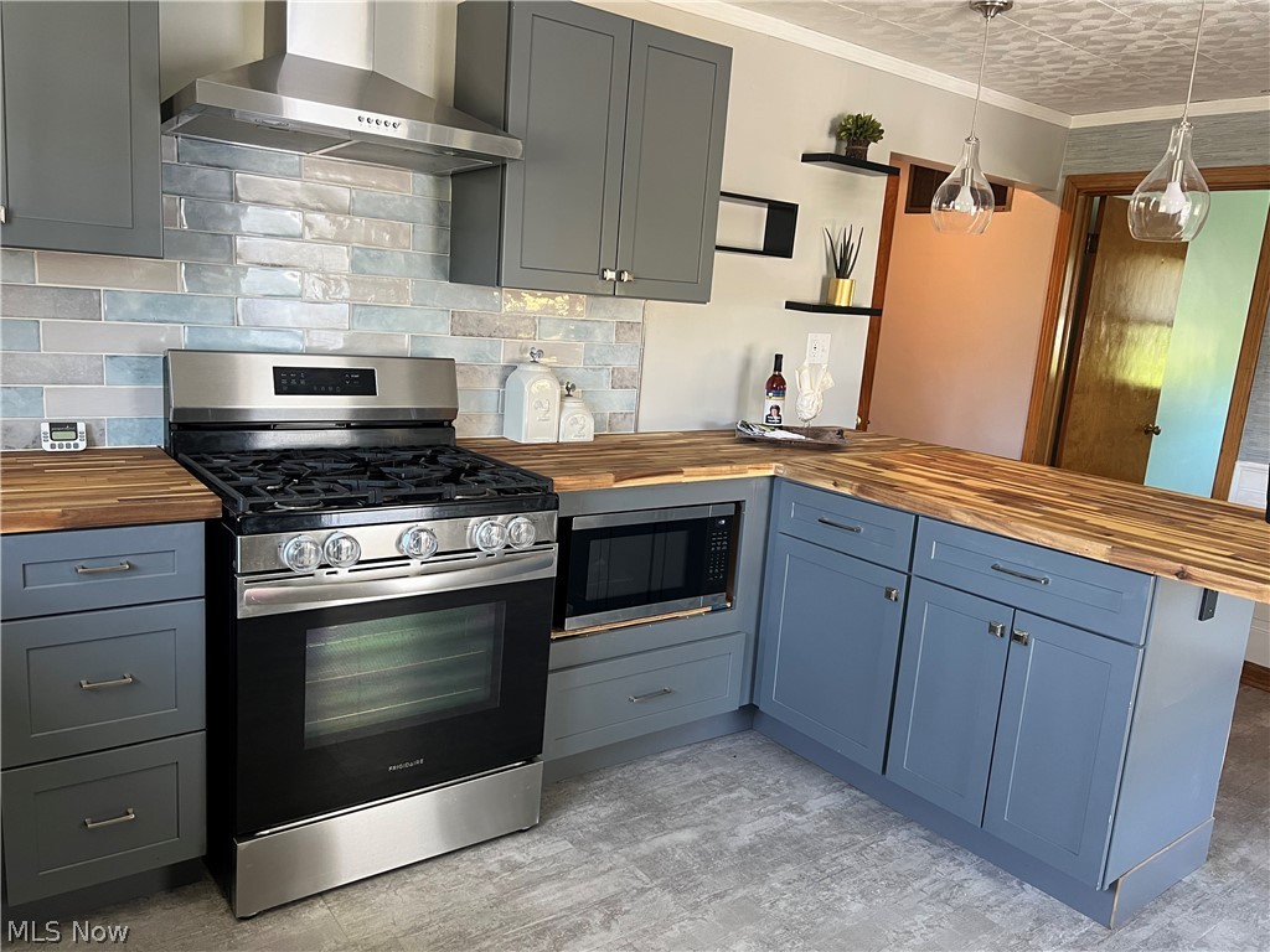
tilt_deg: -11.4
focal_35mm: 26
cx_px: 635
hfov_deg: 67.3
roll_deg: -4.3
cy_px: 476
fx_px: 954
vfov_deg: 53.1
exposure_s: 1/71
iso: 125
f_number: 1.5
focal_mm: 5.7
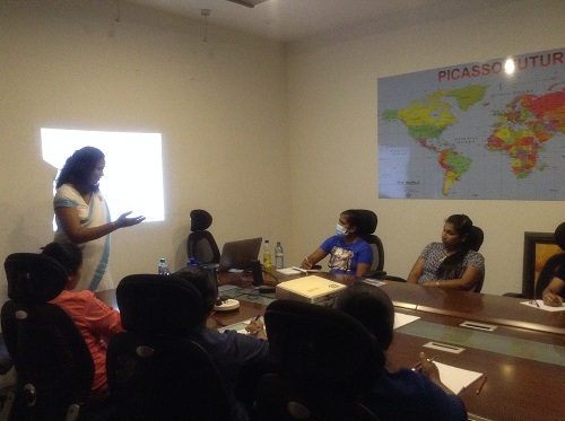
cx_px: 282
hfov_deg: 55.4
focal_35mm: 33
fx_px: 538
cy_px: 210
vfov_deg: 42.8
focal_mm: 3.3
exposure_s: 1/15
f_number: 2.4
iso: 320
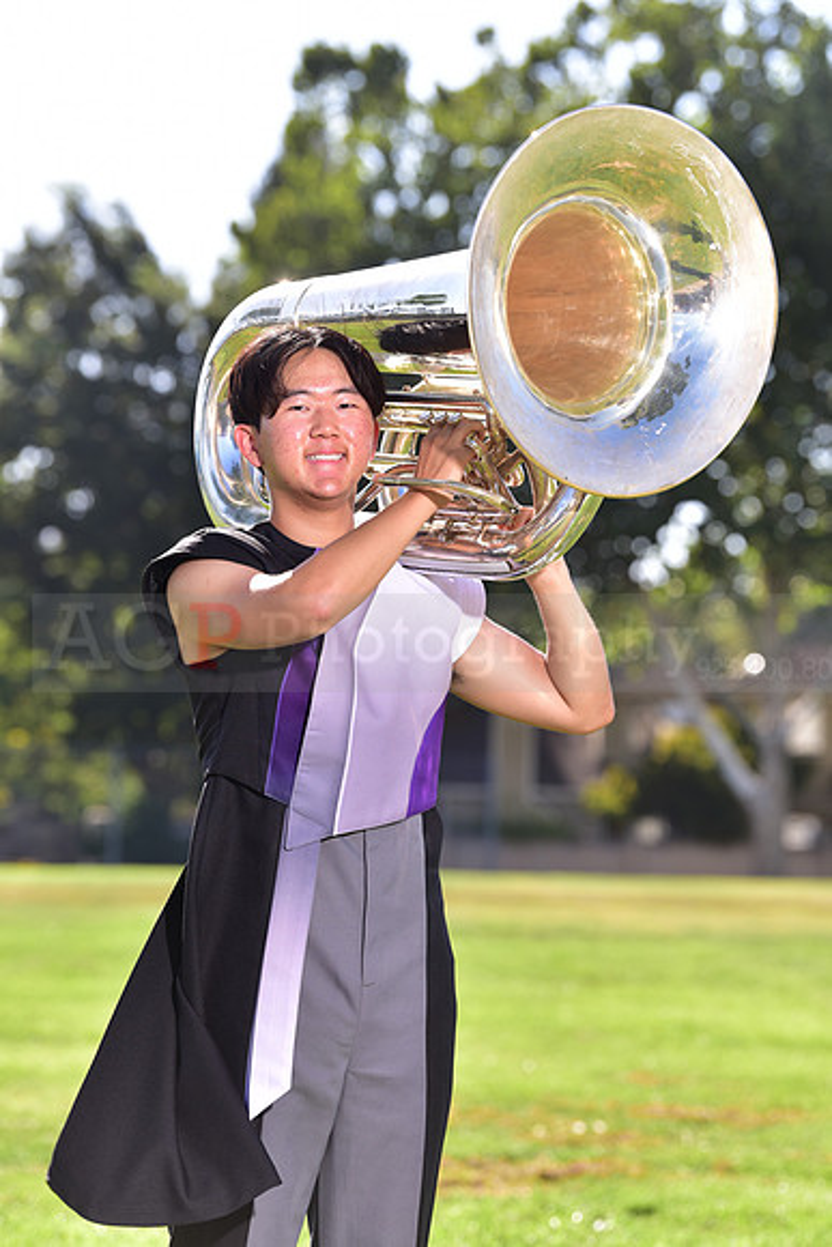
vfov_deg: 13.7
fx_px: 5196
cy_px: 624
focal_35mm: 150
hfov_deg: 9.2
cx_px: 416
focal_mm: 150
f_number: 5
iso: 100
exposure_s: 1/250
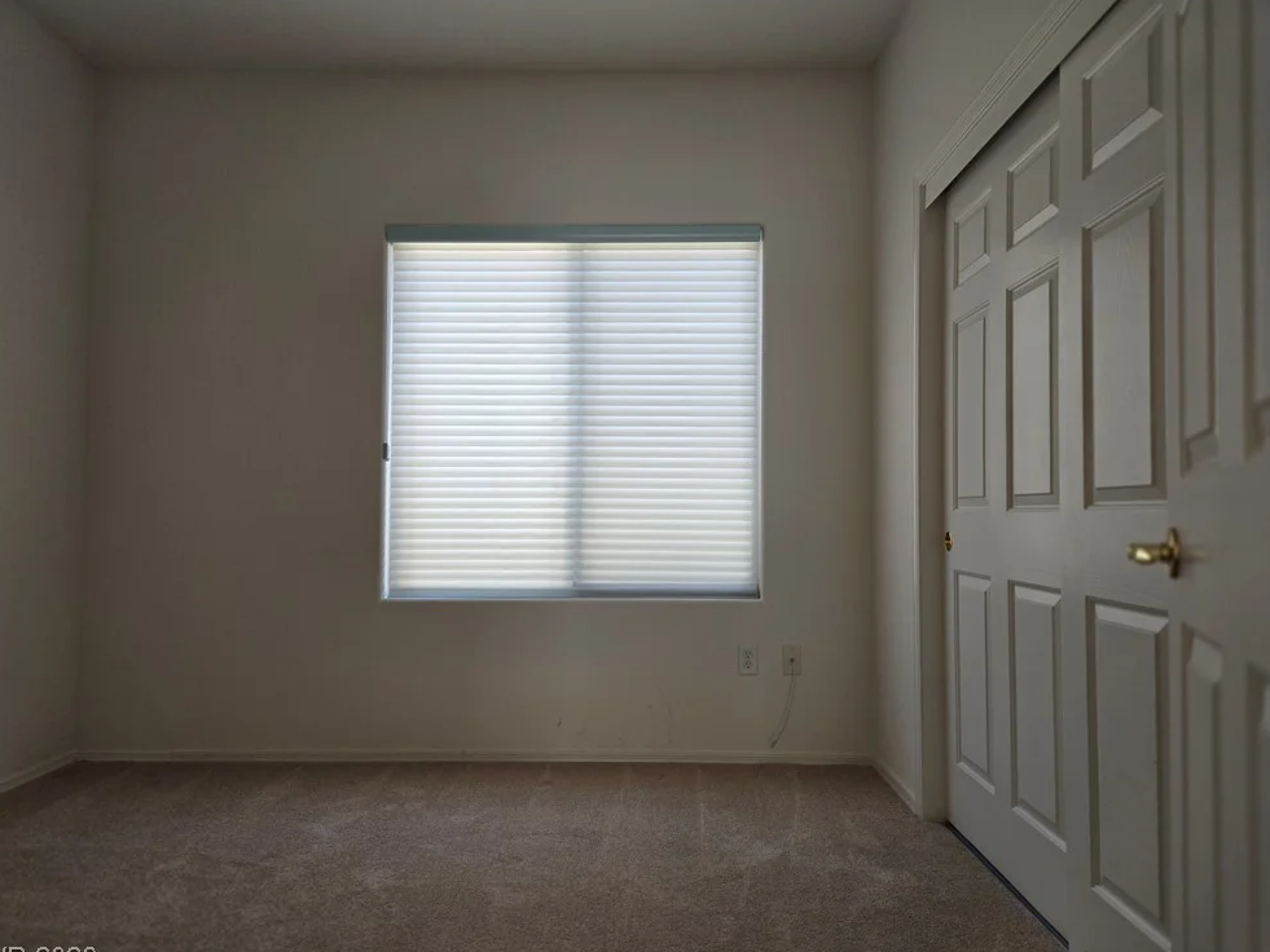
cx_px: 629
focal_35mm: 24
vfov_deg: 56.8
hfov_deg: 71.6
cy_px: 490
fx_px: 881
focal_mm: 5.4
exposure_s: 1/120
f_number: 1.8
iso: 64
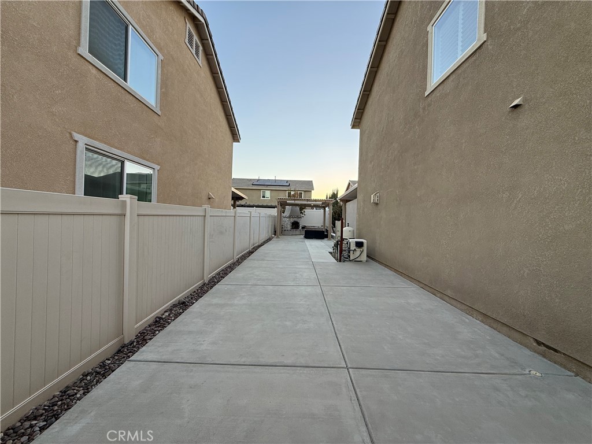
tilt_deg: -0.2
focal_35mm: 14
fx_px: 239
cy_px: 222
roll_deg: -2.2
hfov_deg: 102.1
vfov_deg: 85.7
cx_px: 296
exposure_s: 1/138
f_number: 2.2
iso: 64
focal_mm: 2.22
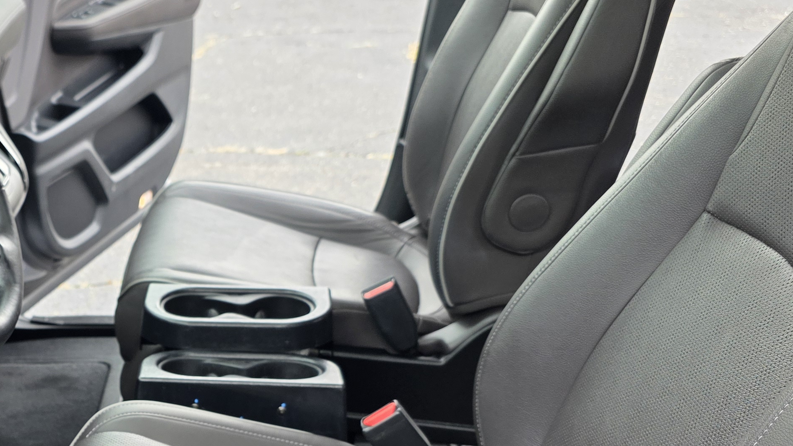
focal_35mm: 53
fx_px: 1115
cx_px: 97
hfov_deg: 37.0
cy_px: 454
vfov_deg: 21.8
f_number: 1.7
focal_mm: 6.3
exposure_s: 1/180
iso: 80
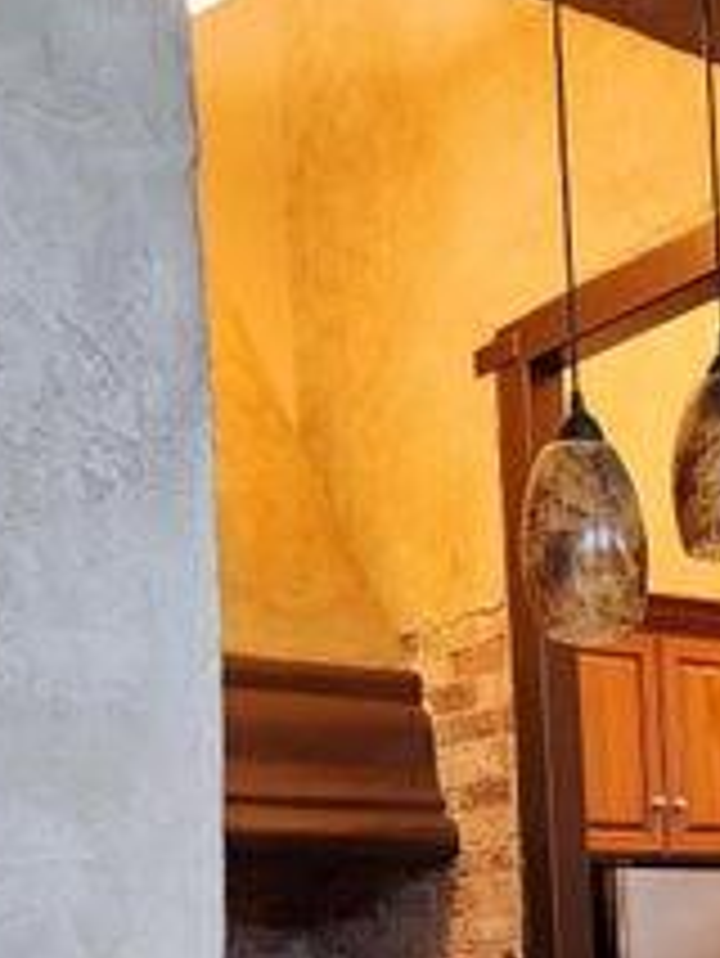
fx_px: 1912
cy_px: 895
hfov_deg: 20.6
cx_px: 724
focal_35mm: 69
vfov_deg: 27.0
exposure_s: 1/120
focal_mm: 6.4
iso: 1000
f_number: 1.8
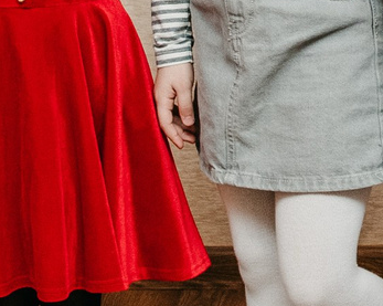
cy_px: -114
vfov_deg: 8.5
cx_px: 325
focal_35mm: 179
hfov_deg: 10.7
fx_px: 2027
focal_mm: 24
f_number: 4
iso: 200
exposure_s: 1/160
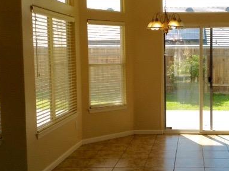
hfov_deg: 32.5
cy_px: 83
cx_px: 177
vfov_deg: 25.1
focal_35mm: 58
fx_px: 383
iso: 50
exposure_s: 1/444
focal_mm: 4.28
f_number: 2.4
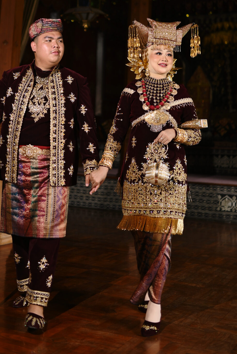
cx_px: 95
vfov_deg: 32.0
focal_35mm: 61
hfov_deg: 22.3
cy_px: 71
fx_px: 602
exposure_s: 1/640
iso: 125
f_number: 1.4
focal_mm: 35
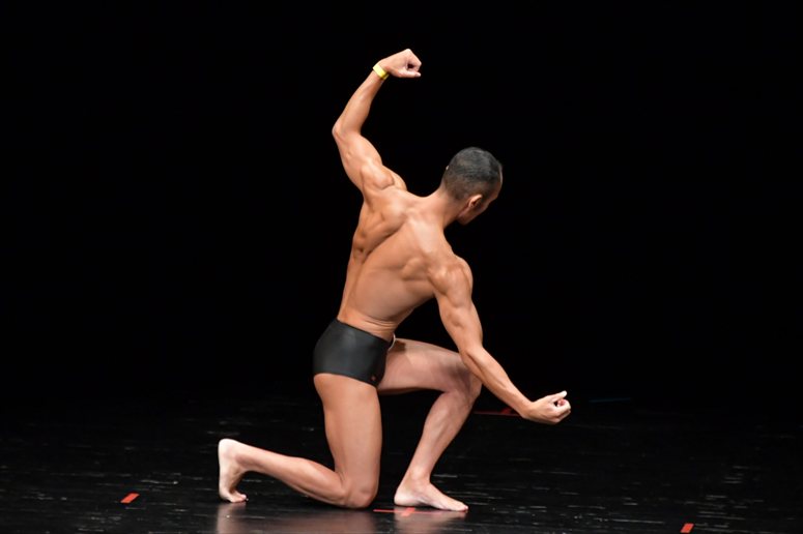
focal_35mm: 345
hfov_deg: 6.0
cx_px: 402
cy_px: 267
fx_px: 7692
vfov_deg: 4.0
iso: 4000
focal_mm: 230
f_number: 5.6
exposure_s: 1/400
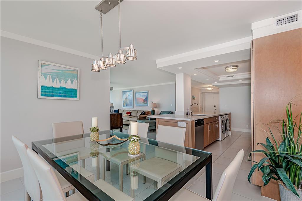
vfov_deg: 73.7
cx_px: 151
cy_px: 100
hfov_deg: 96.8
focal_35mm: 16
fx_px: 134
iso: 400
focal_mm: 16
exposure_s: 1/160
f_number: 8
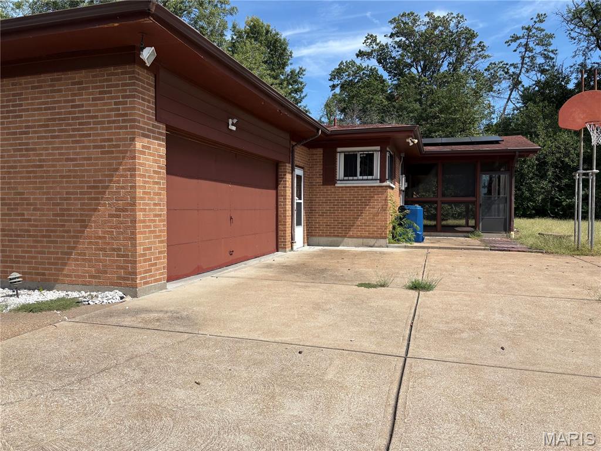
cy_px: 226
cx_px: 300
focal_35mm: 26
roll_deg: +0.4
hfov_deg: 67.3
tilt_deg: -0.4
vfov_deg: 53.1
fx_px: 451
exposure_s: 1/4065
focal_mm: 5.96
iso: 50
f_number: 1.6
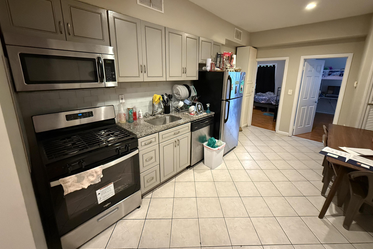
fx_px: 155
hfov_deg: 100.4
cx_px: 190
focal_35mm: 15
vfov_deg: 77.0
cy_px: 108
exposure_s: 1/40
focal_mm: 2.22
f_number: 2.2
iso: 1000
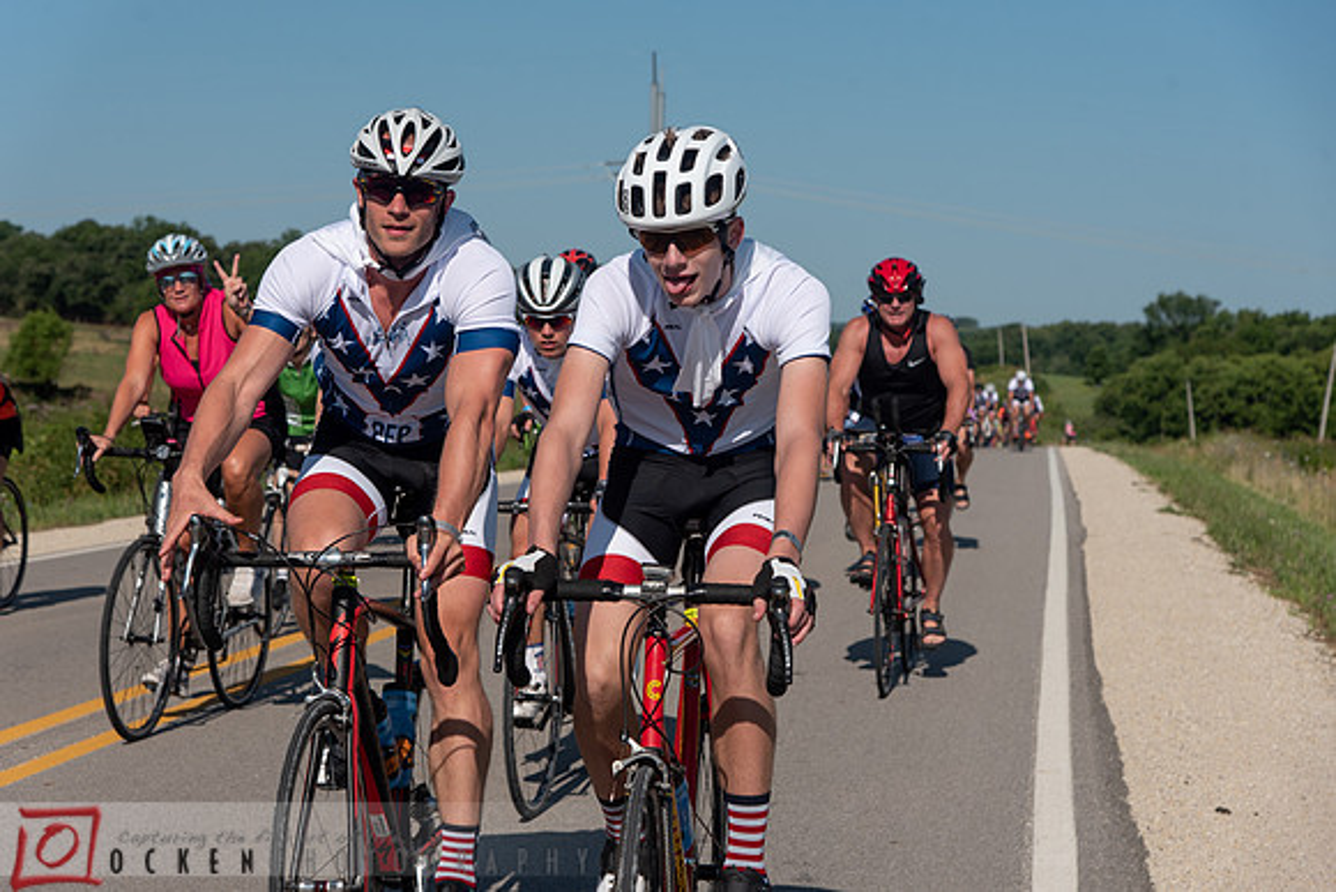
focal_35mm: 75
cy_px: 446
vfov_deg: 18.2
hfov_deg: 27.0
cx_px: 668
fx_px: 2784
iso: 200
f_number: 6.3
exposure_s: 1/1600
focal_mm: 75
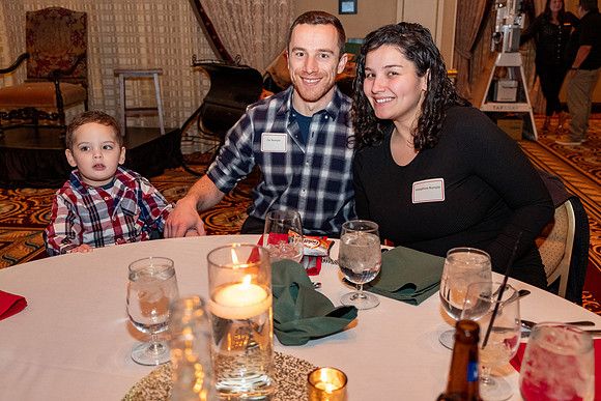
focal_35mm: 32
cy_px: 200
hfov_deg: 58.7
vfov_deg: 41.1
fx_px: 534
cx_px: 300
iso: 2500
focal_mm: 21.4
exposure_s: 1/125
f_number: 3.2
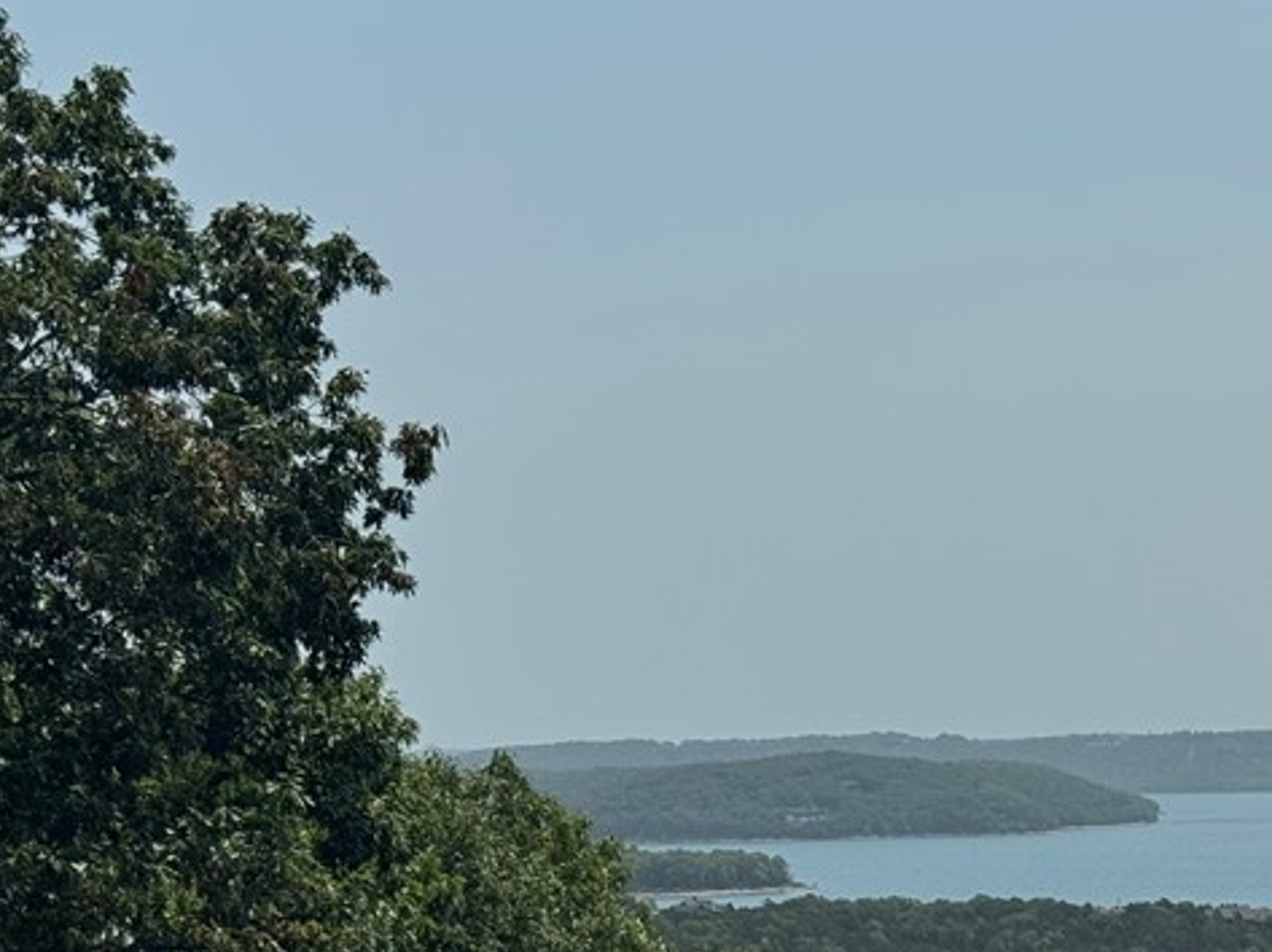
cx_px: 1283
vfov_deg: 14.0
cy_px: 949
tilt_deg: -3.8
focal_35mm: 104
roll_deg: +1.4
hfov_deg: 18.4
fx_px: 3819
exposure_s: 1/7937
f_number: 1.78
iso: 64
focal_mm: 6.76
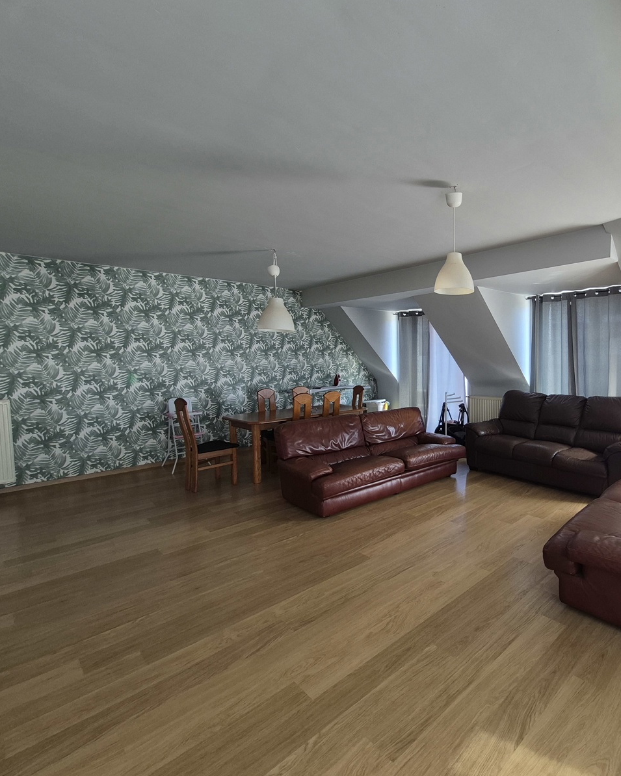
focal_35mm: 17
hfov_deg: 73.6
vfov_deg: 89.6
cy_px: 389
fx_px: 391
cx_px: 434
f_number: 2.2
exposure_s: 1/50
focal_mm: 1.74
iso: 64
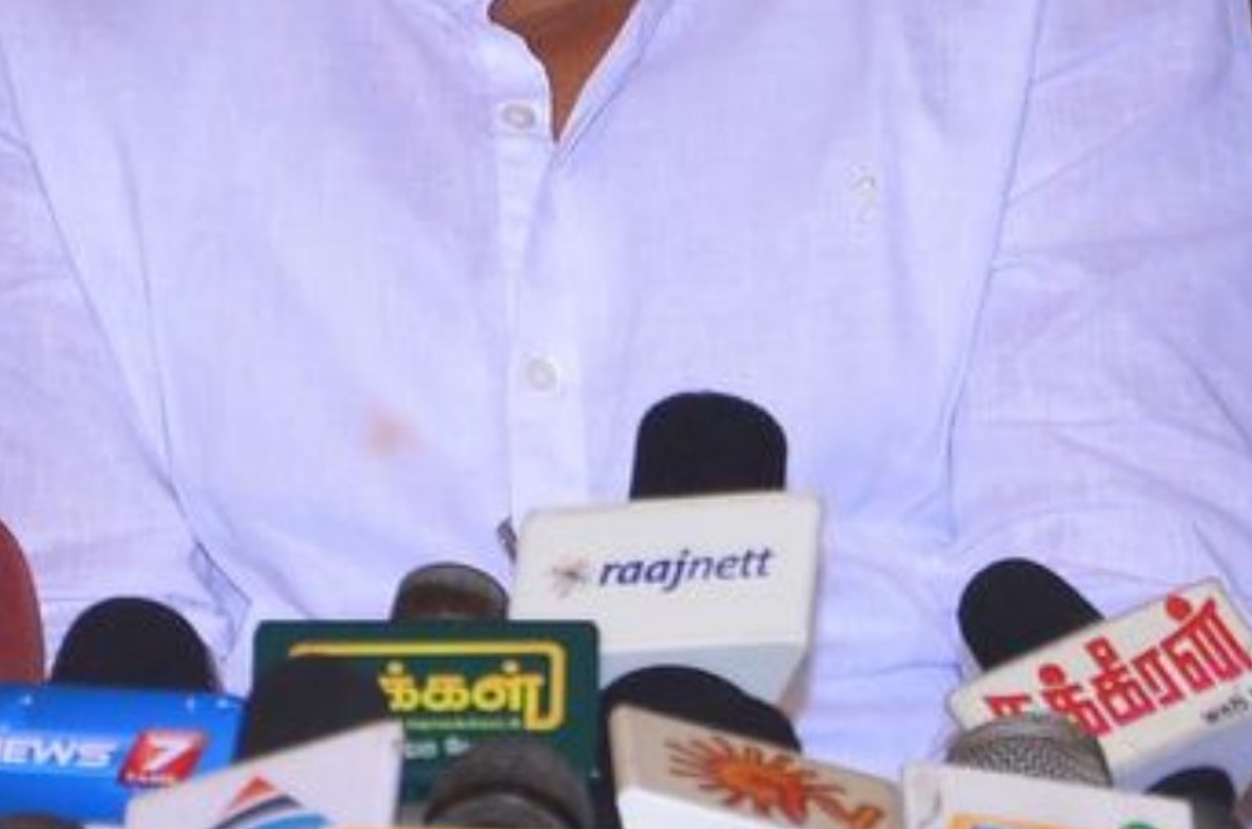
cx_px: 583
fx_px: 15267
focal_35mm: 440
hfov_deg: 4.7
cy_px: -2
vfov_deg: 3.1
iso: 1100
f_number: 6.3
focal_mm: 98
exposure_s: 1/125
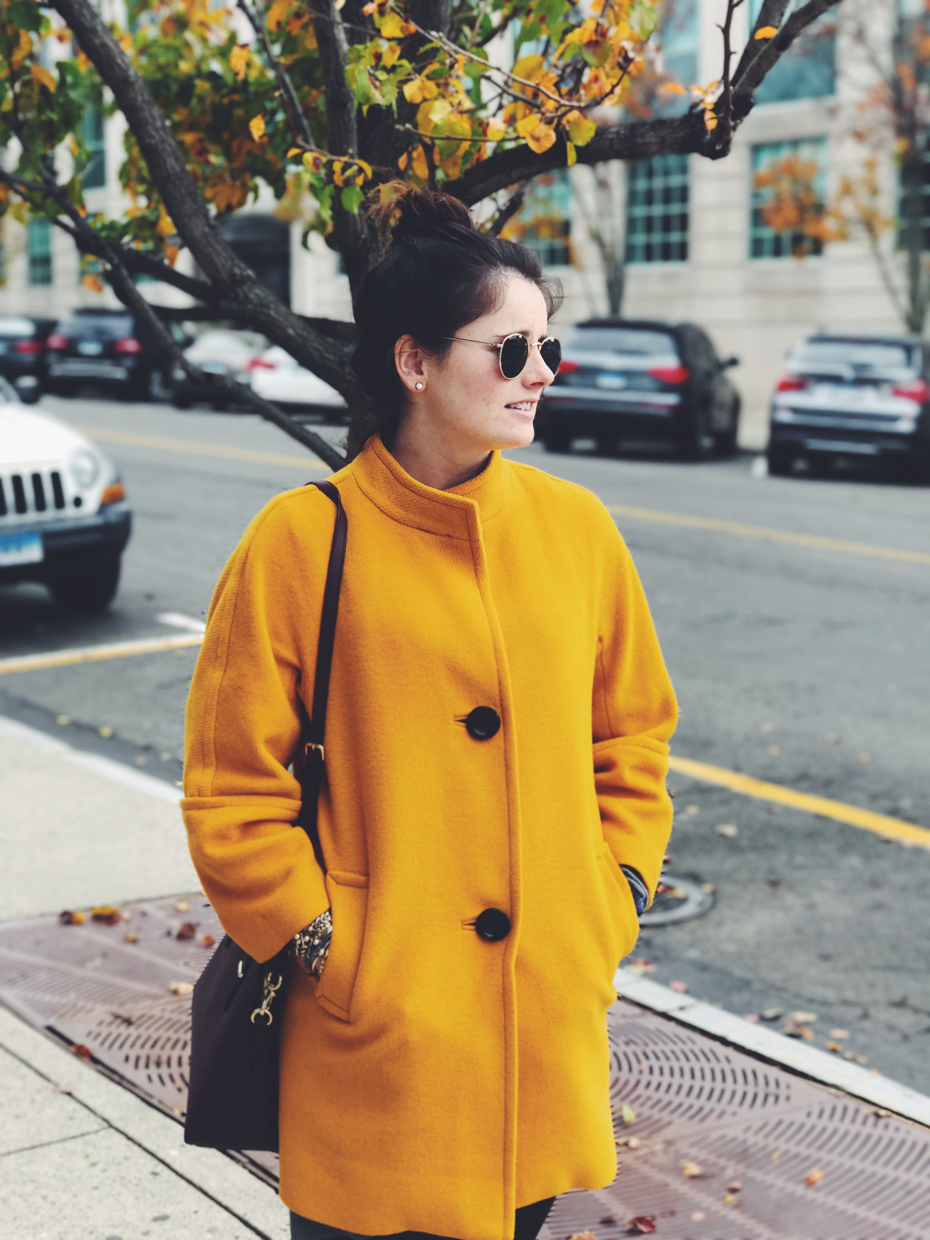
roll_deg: +0.2
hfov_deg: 25.7
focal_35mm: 57
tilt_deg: -7.5
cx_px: 465
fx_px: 2042
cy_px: 620
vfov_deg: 33.8
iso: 20
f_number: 2.8
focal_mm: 6.6
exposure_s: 1/150
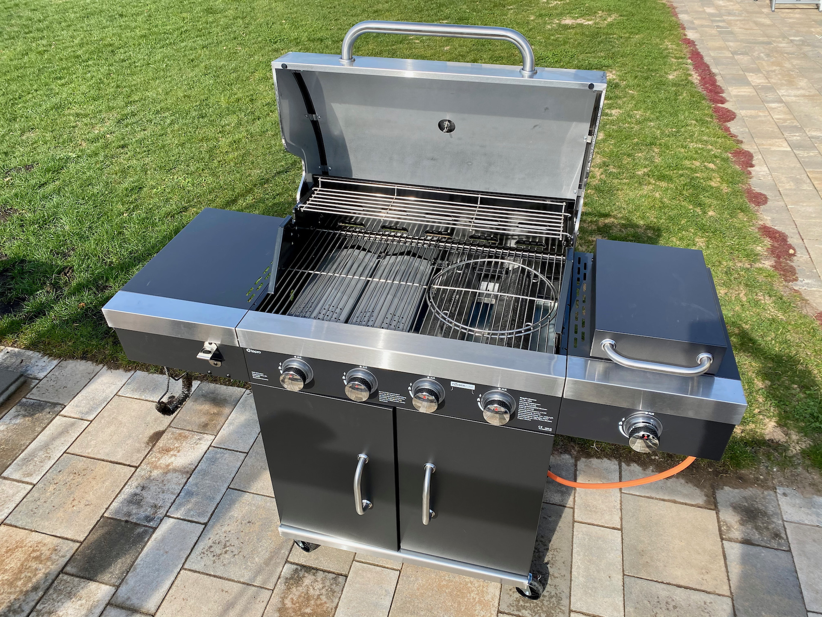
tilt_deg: -35.4
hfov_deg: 67.3
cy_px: 308
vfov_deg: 53.1
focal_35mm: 26
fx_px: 617
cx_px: 411
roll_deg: +0.3
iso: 32
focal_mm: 4.25
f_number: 1.8
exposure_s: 1/1429
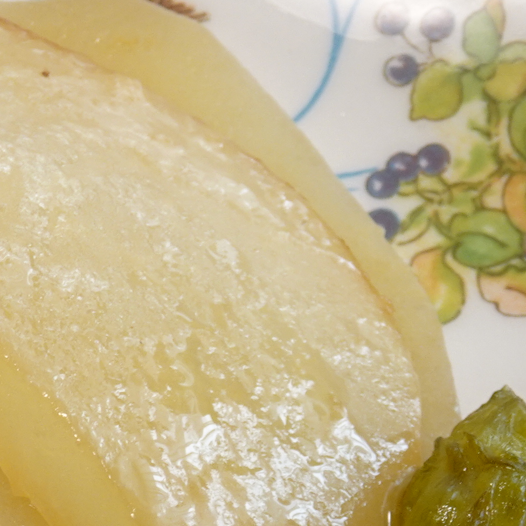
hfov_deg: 11.5
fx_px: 2441
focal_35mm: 142
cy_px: 534
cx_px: -371
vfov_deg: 12.2
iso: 100
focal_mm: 7.06
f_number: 4
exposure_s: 1/13
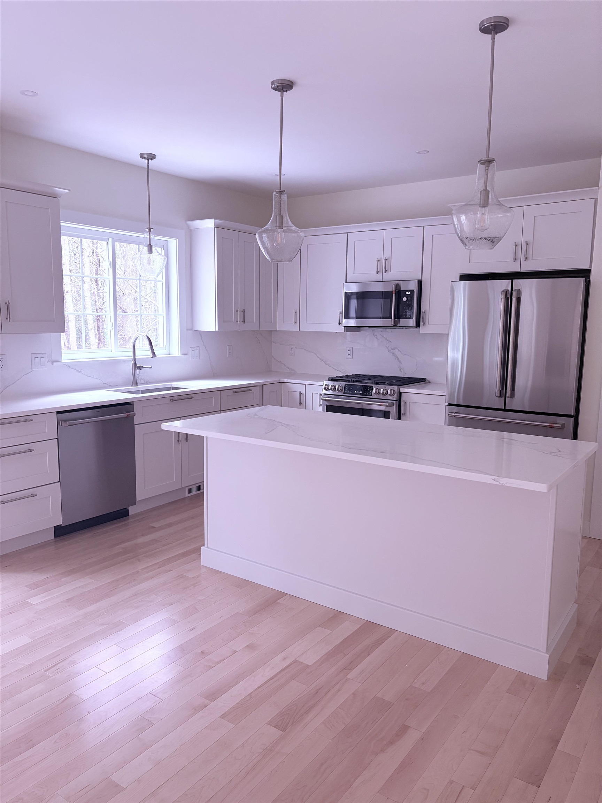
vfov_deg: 67.3
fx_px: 603
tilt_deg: -8.0
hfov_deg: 53.1
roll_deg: -0.7
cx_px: 301
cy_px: 402
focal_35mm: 26
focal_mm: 5.96
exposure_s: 1/111
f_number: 1.6
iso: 125
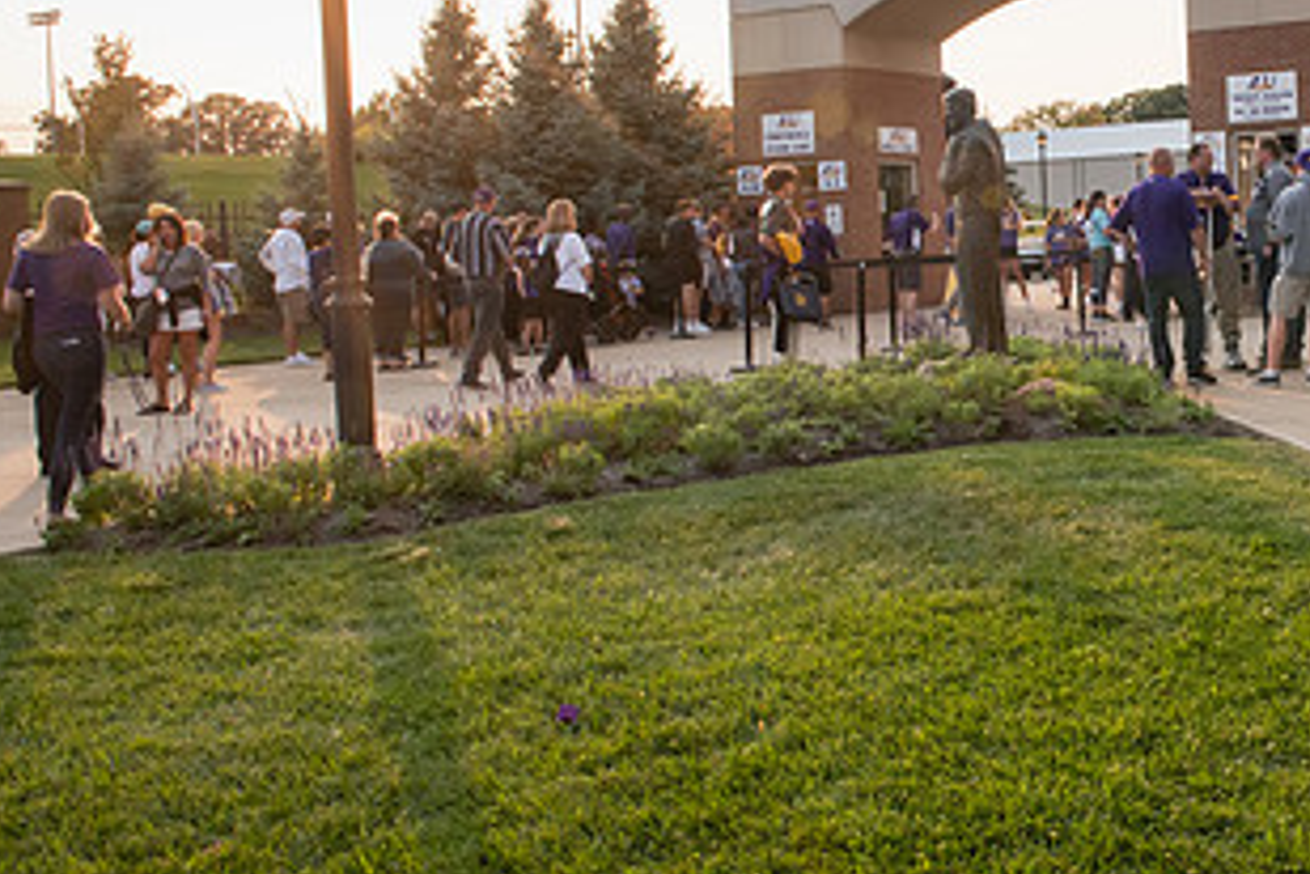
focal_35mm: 45
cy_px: 303
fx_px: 1637
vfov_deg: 29.7
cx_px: 1196
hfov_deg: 40.1
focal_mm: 24
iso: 800
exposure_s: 1/100
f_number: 20
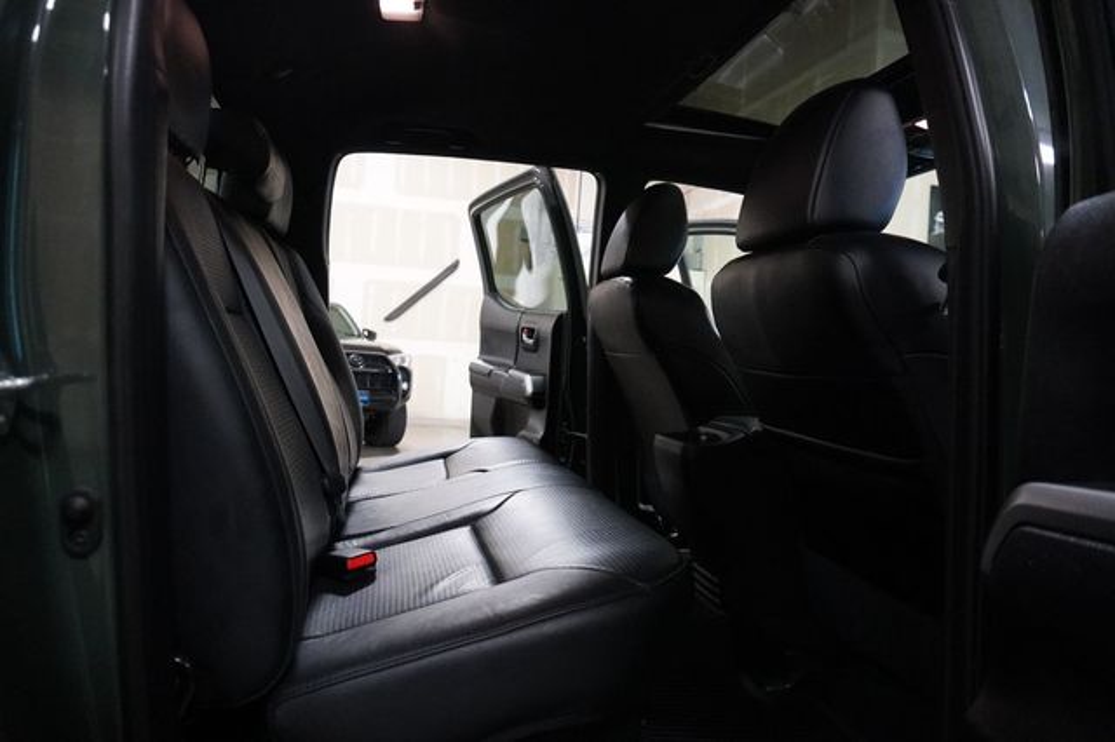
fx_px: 743
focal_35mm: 24
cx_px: 558
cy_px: 371
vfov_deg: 53.1
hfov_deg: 73.8
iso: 6400
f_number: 3.5
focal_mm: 16
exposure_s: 1/160
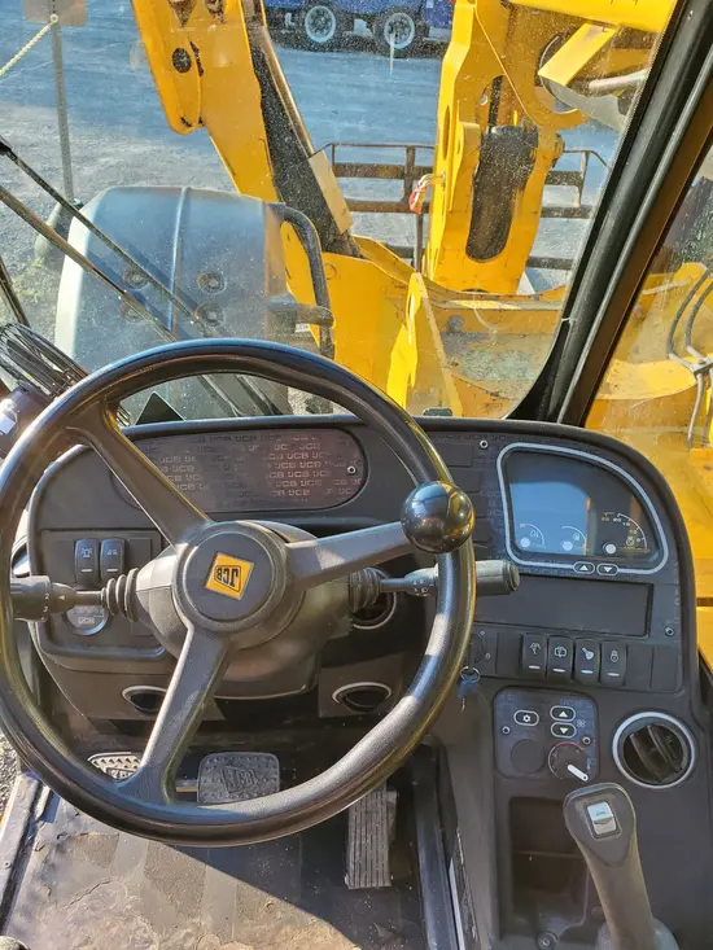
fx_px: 714
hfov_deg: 53.1
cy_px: 475
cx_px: 356
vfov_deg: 67.3
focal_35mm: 26
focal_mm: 4.3
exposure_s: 1/116
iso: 64
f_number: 2.4
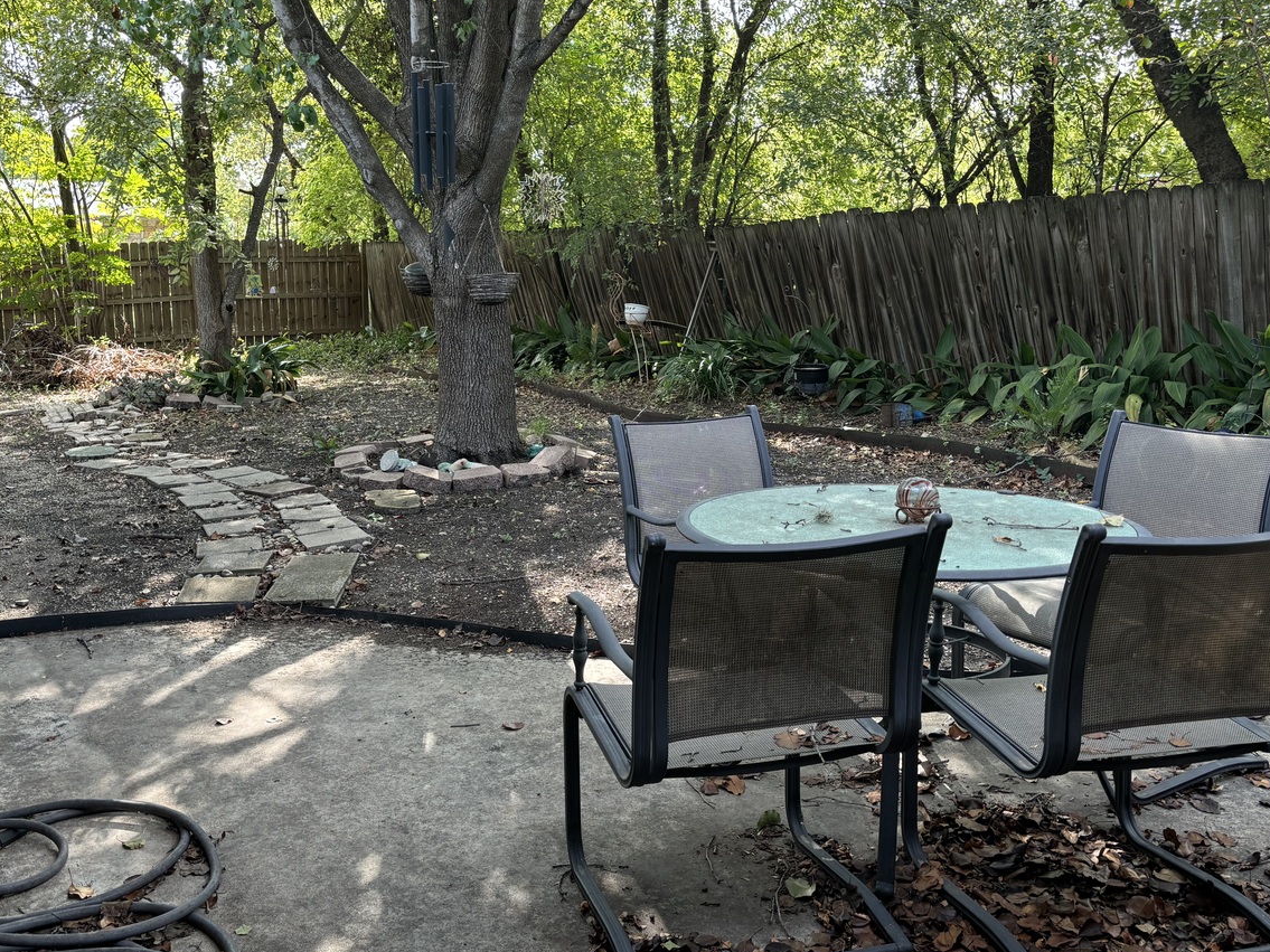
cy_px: 383
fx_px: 1211
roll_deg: -1.2
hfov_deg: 55.3
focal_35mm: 33
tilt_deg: -5.2
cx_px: 589
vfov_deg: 42.7
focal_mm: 5.96
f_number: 1.6
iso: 50
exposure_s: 1/163
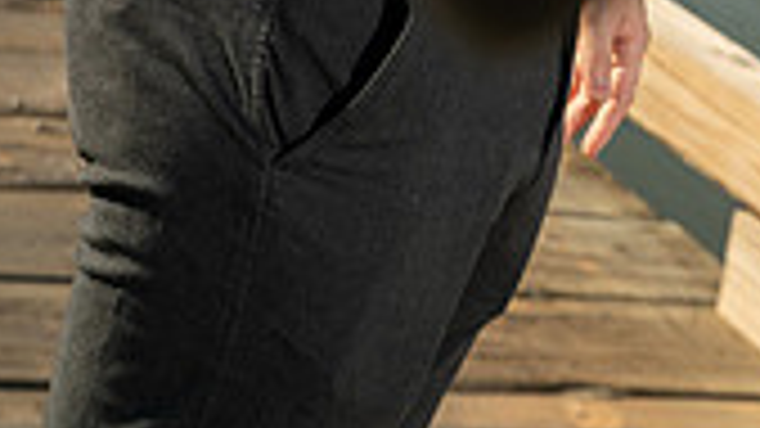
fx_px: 2861
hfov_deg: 15.0
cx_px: 603
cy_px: -572
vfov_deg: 7.9
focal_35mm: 142
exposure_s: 1/200
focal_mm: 51
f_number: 5.6
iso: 500
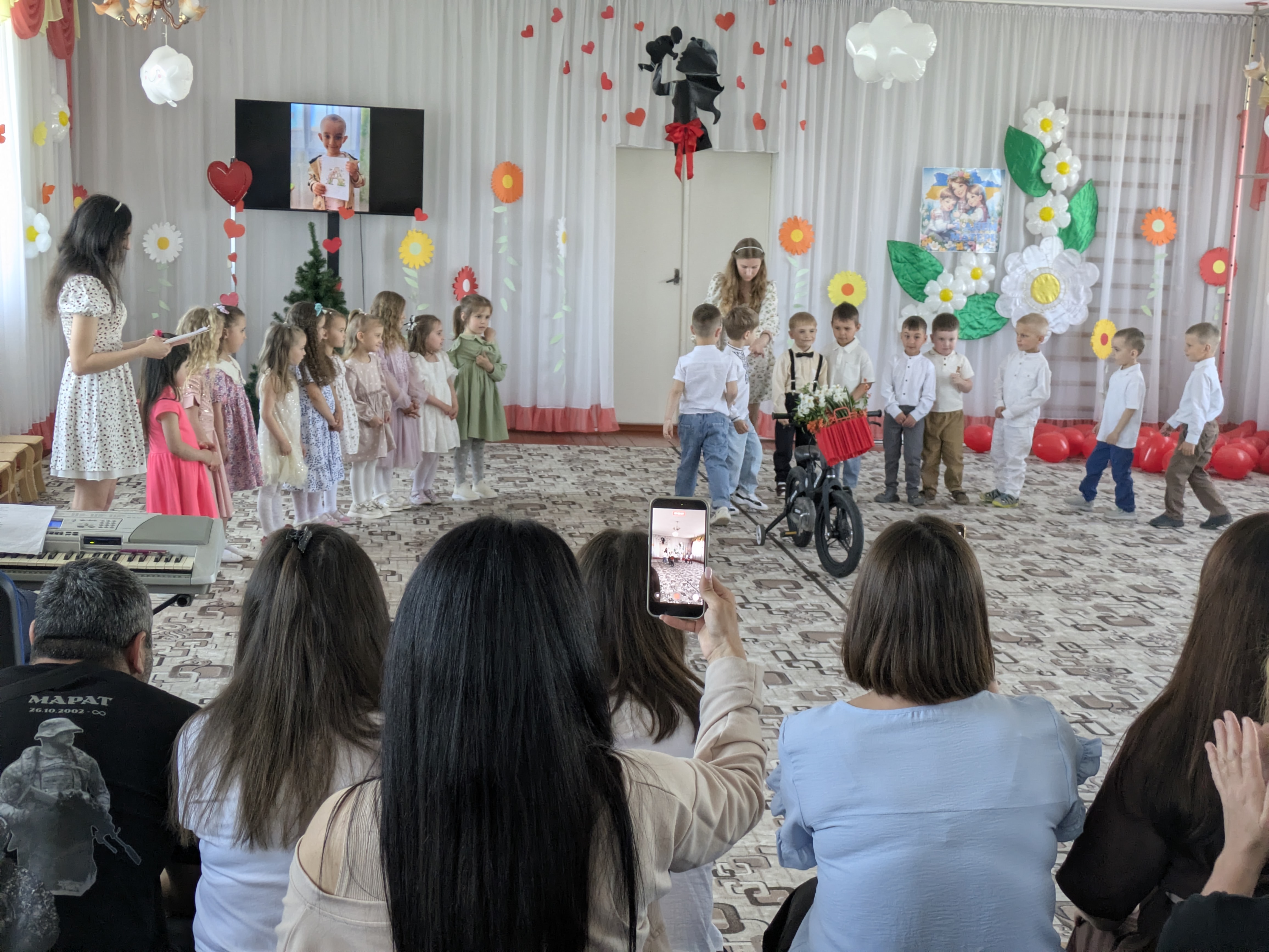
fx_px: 1870
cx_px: 634
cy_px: 476
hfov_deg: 37.5
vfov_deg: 28.6
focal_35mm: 51
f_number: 1.89
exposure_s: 1/100
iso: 236
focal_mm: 5.43
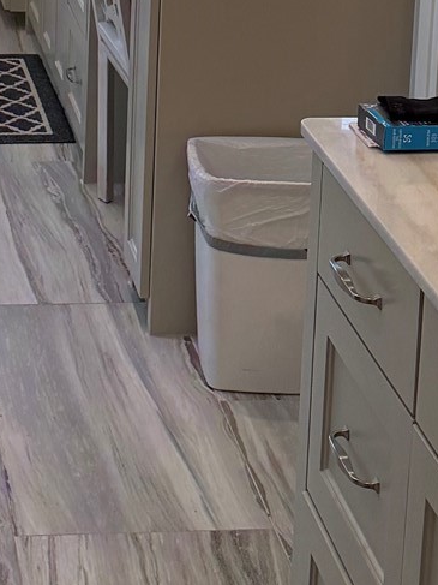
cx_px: 2
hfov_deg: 14.4
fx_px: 1705
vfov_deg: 18.6
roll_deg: -1.7
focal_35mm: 101
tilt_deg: -11.8
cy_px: -84
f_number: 1.78
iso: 200
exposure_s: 1/121
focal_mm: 6.76
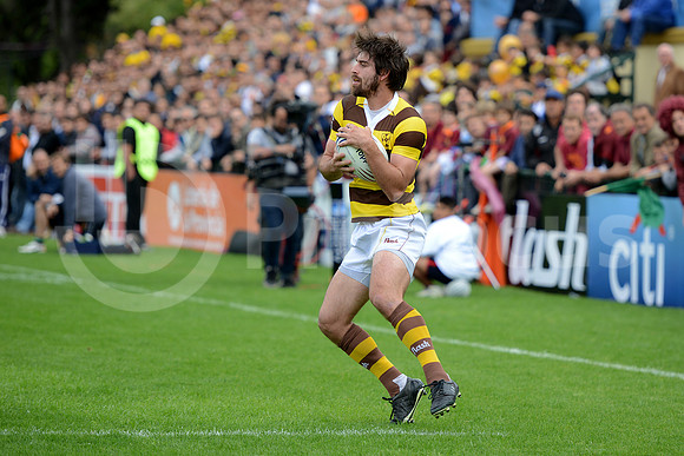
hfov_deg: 12.1
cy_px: 228
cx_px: 342
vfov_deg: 8.1
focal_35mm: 170
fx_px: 3231
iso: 320
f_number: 2.8
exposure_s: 1/800
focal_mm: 170
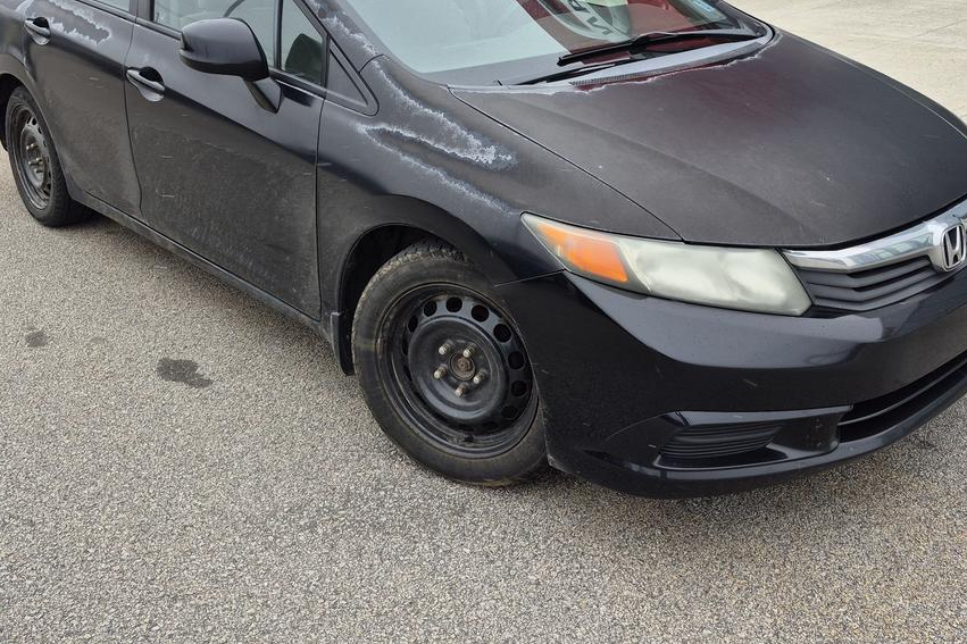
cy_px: 181
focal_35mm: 36
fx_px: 967
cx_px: 483
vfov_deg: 36.2
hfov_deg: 53.1
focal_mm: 5.4
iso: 25
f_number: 1.8
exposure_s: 1/185
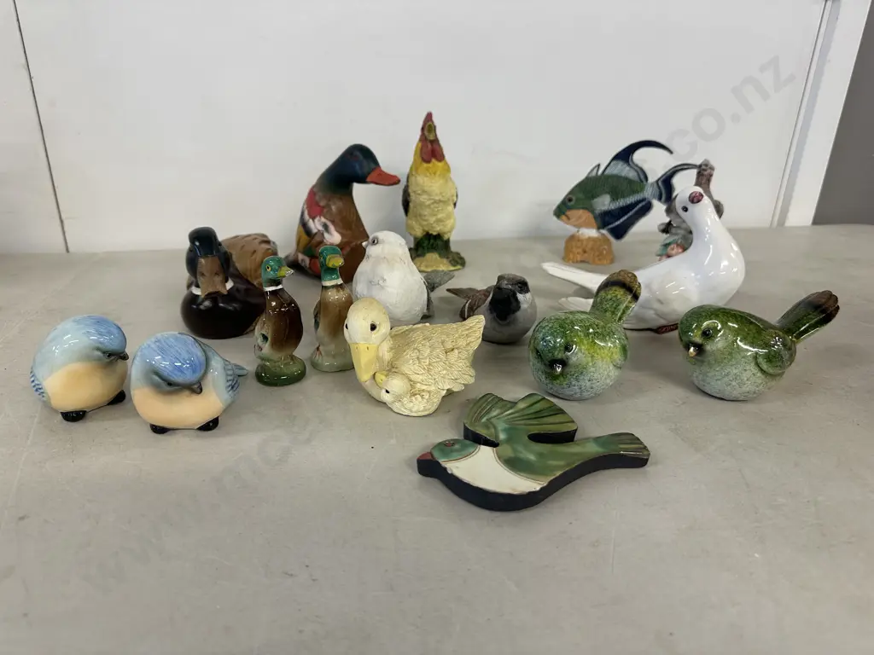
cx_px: 437
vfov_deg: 56.8
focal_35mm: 24
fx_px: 606
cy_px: 328
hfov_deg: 71.6
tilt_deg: -24.3
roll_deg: -1.3
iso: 160
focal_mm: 6.86
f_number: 1.78
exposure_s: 1/100
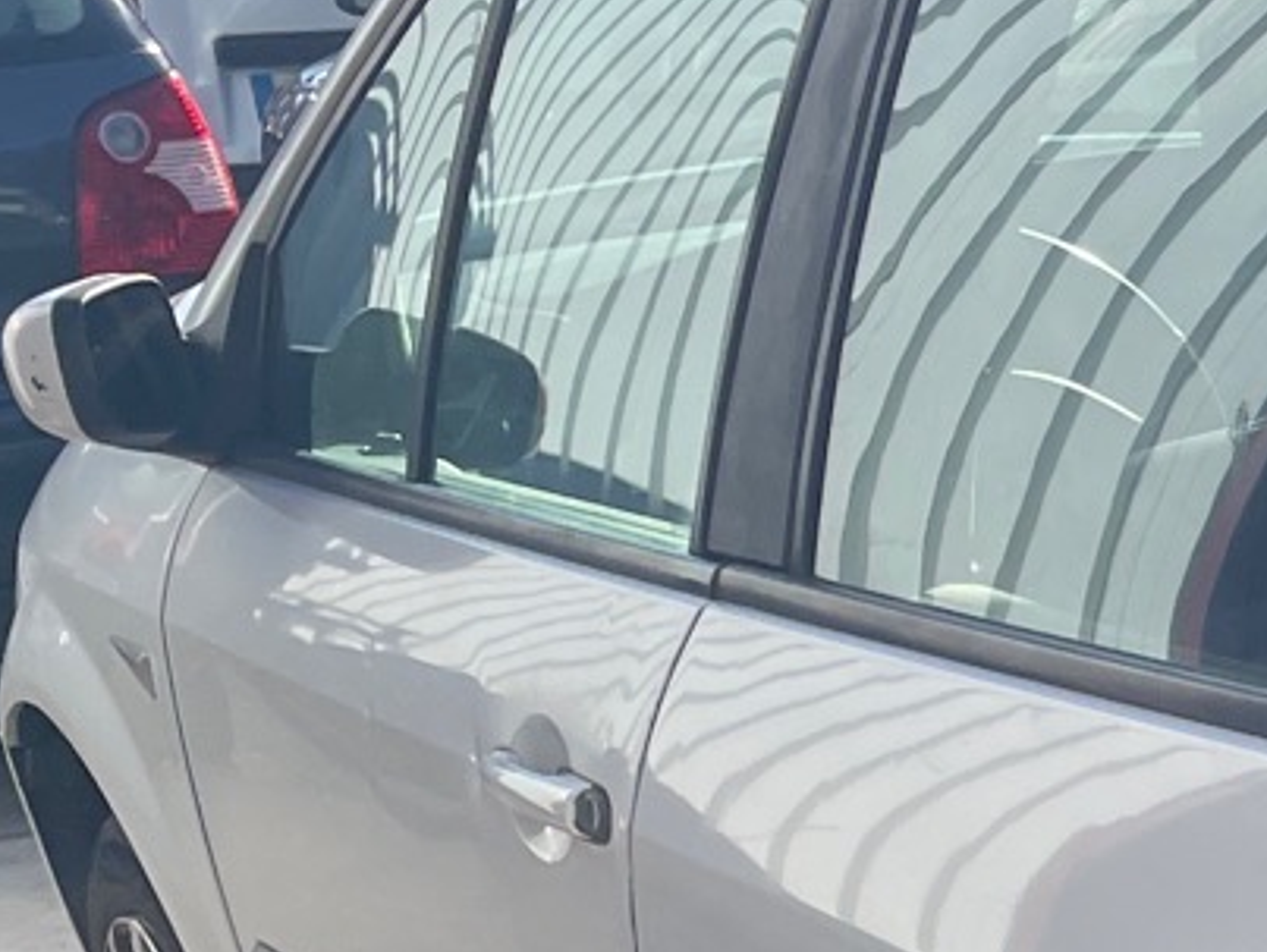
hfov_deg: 14.4
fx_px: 4250
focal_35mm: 116
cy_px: 1244
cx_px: 2462
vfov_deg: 12.4
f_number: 1.6
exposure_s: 1/2020
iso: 32
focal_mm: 4.2
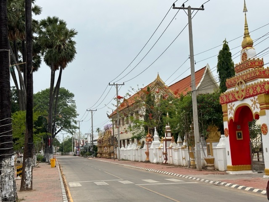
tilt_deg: +7.0
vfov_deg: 30.3
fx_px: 373
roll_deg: +2.1
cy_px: 101
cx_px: 134
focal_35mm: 48
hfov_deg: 39.7
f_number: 1.78
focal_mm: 6.86
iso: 64
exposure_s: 1/6623
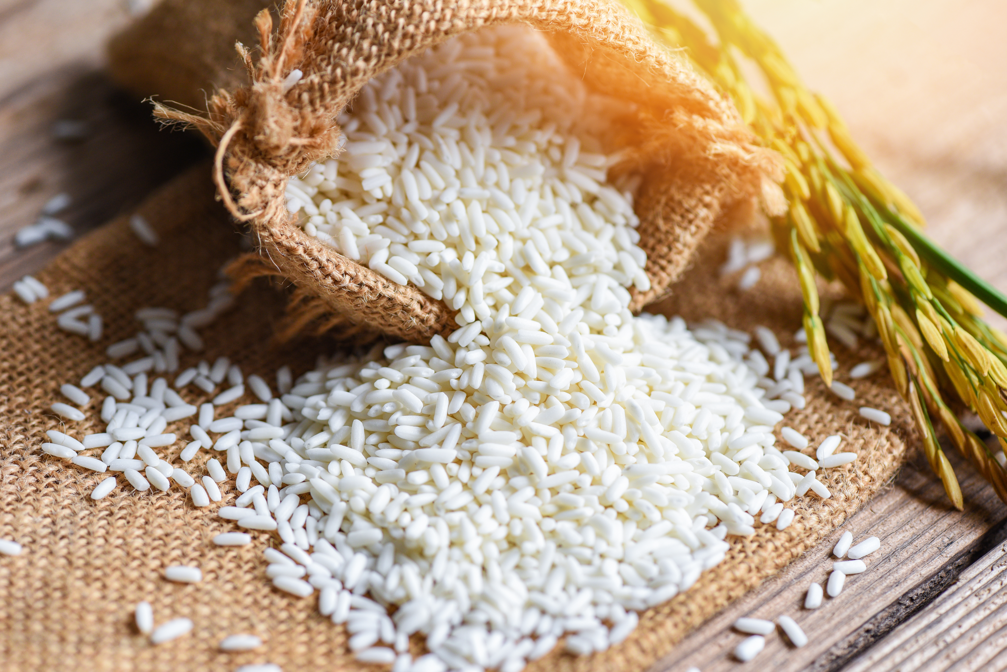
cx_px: 504
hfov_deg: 19.4
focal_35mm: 105
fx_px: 2938
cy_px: 336
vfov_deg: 13.1
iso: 400
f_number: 6.3
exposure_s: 1/320
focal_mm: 105
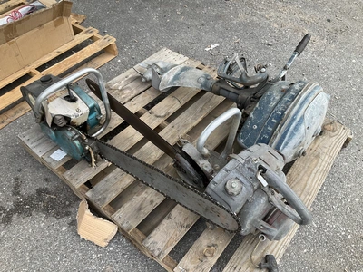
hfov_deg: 61.7
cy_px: 136
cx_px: 182
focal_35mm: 29
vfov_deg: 48.2
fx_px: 304
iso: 16
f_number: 1.8
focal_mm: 3
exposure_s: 1/123
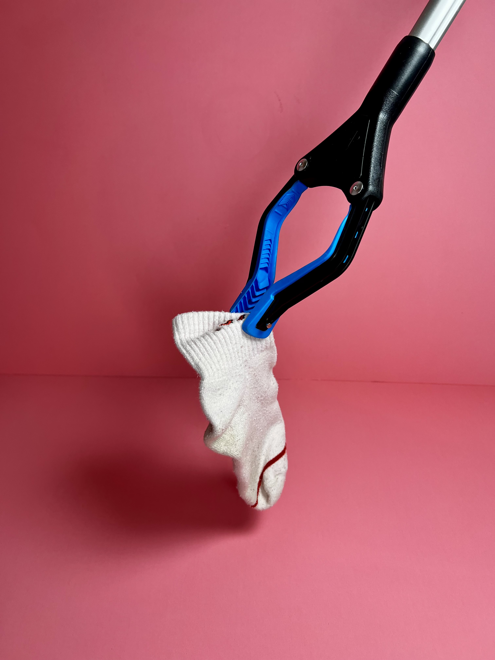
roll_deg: -0.6
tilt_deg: -26.7
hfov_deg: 53.1
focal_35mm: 26
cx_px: 248
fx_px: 496
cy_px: 330
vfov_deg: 67.3
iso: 50
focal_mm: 5.7
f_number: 1.5
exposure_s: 1/120
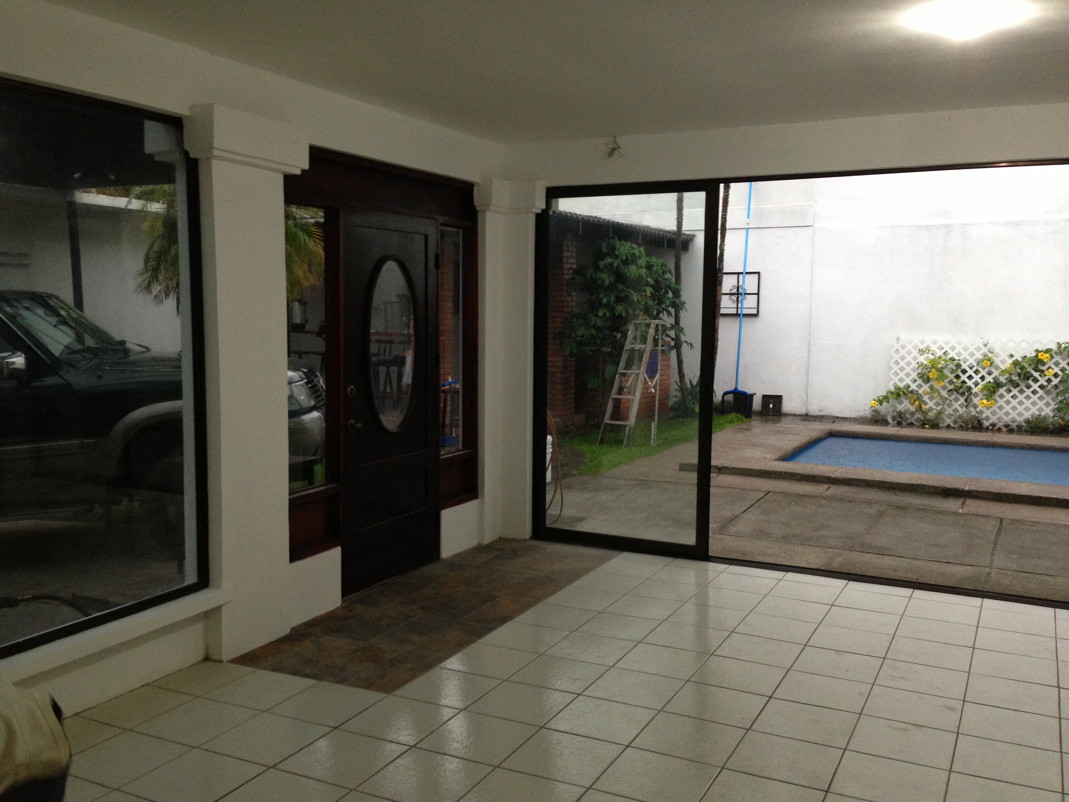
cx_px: 534
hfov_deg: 55.4
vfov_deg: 42.9
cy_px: 401
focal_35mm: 33
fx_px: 1019
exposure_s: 1/20
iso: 200
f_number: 2.4
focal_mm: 4.13
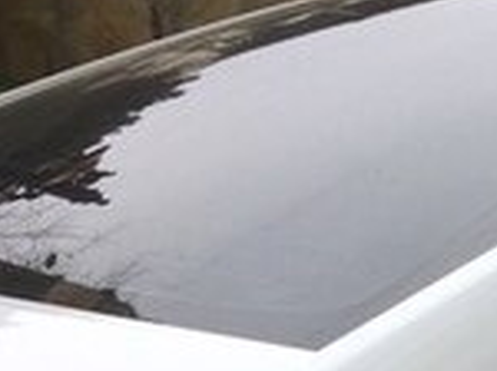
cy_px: 724
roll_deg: -2.7
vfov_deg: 10.6
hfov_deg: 13.7
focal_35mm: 128
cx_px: 901
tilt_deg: -21.3
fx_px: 1835
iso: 32
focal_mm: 4.15
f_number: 2.2
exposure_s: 1/456
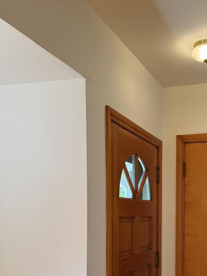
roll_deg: +1.0
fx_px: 359
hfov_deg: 31.4
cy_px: 223
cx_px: 166
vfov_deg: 40.3
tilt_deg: +0.9
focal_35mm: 45
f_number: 1.78
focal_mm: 6.76
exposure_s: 1/120
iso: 80
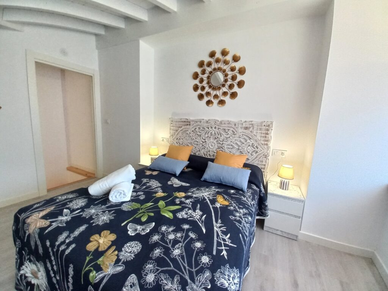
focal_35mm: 13
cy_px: 146
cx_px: 194
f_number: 2.2
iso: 125
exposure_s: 1/50
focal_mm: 1.42
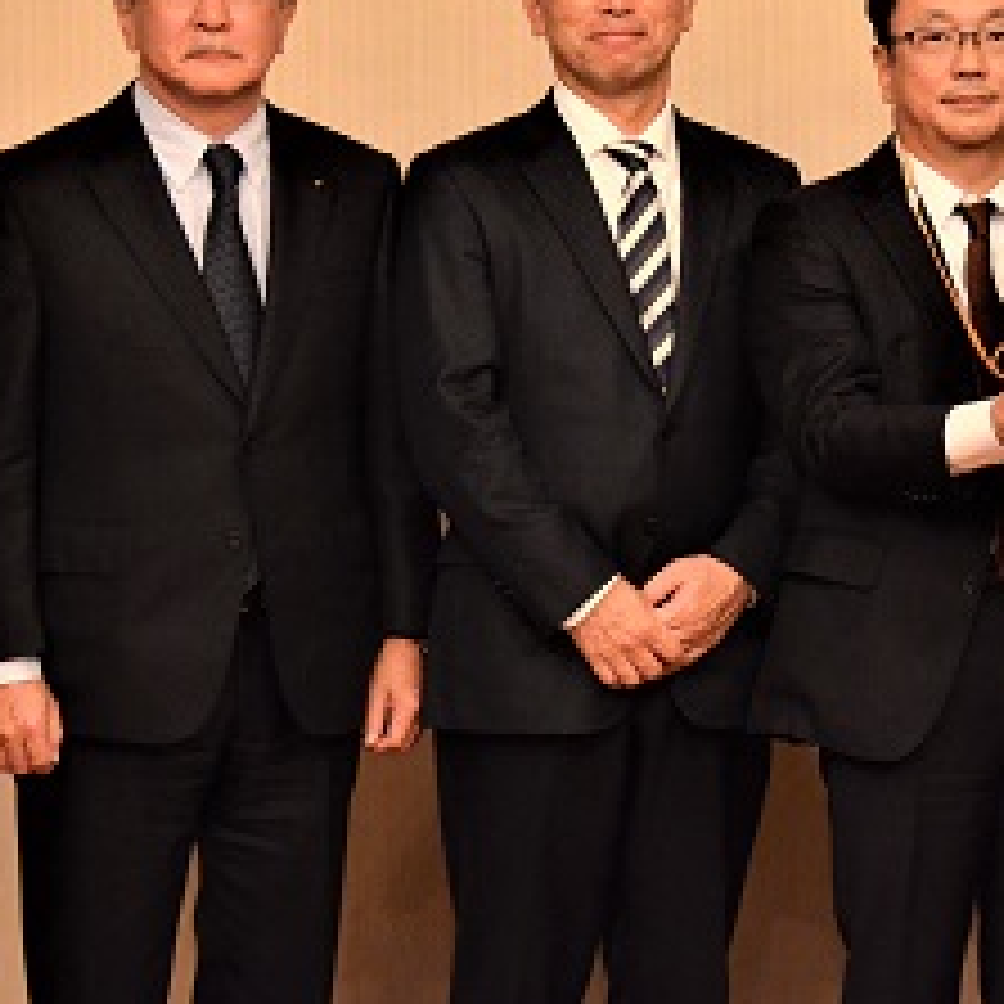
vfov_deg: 7.5
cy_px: 146
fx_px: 7646
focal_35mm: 233
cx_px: 1121
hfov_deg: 7.5
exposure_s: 1/25
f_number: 5.6
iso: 3200
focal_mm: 68
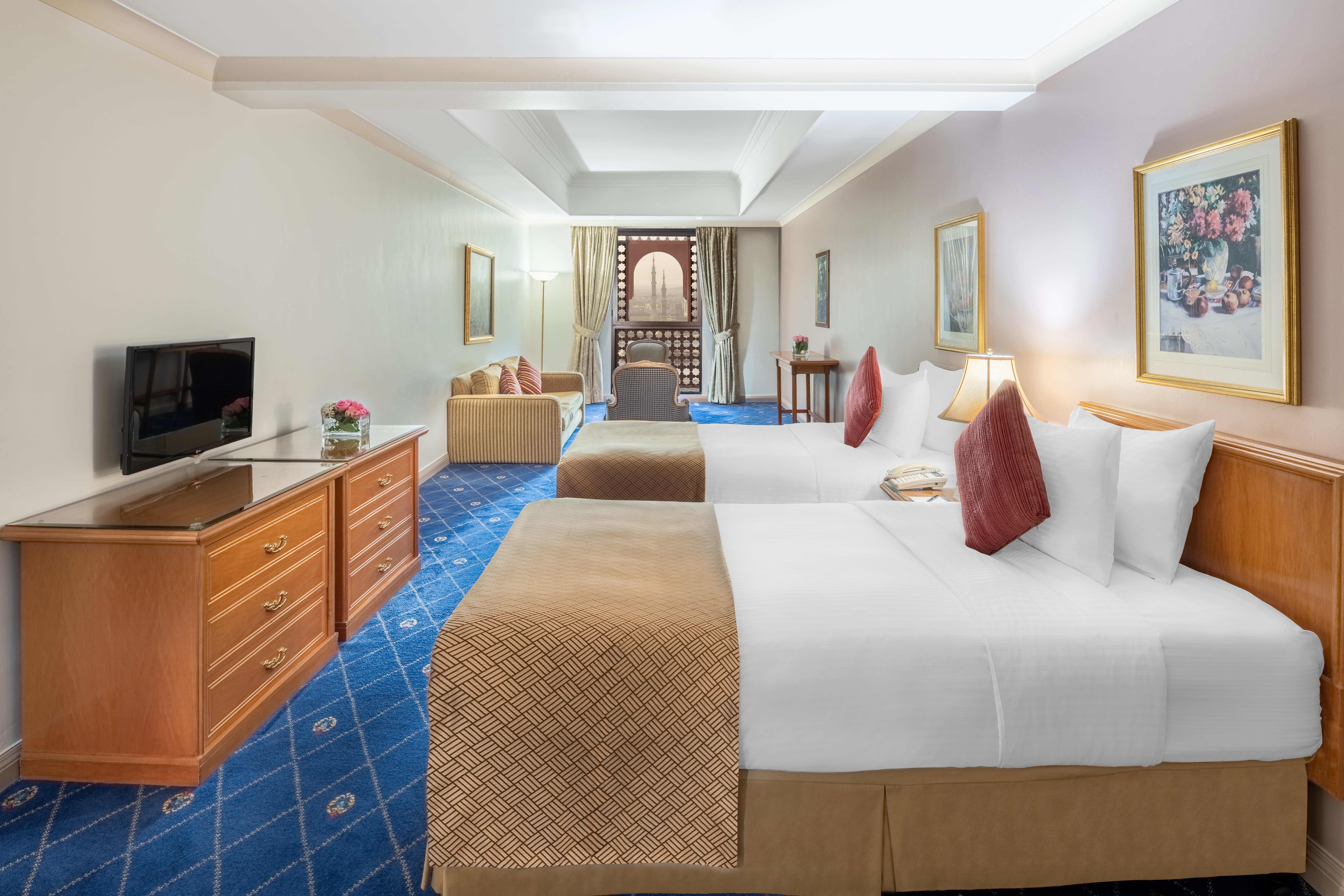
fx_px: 709
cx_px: 672
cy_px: 448
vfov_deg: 64.6
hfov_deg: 86.9
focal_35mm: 19
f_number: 11
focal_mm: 19
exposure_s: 1/3
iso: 31
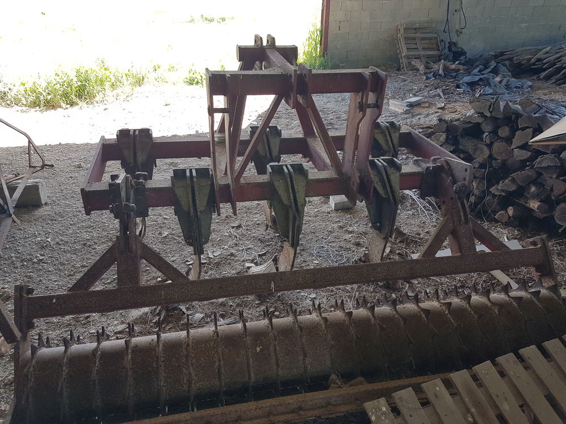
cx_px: 283
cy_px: 212
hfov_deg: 67.3
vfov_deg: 53.1
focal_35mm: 26
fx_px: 425
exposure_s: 1/117
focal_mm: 4.2
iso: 40
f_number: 1.7
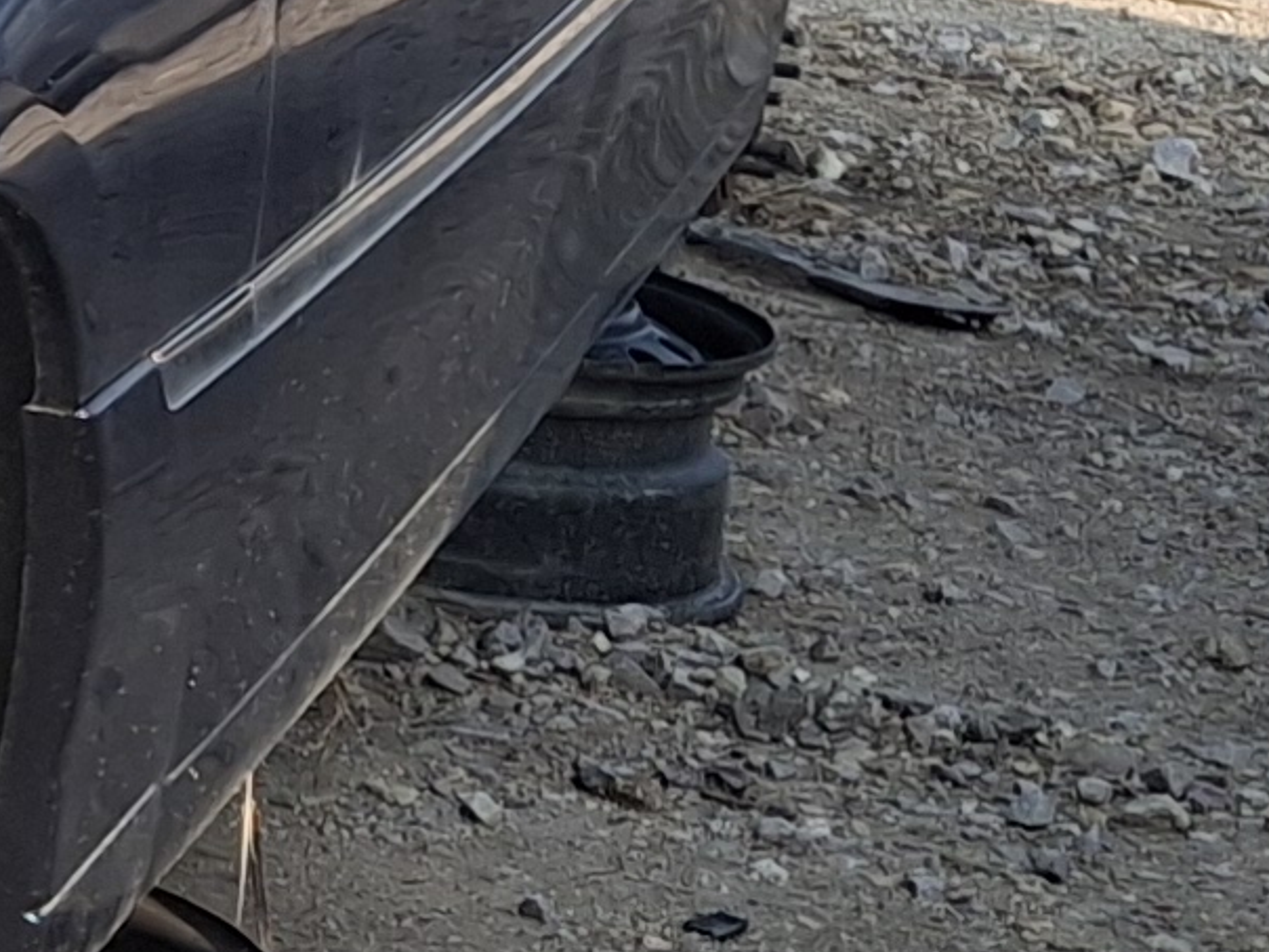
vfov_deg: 8.5
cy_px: -677
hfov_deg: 10.8
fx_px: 6195
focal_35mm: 169
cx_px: -1170
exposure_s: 1/955
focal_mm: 4.69
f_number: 1.8
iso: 32
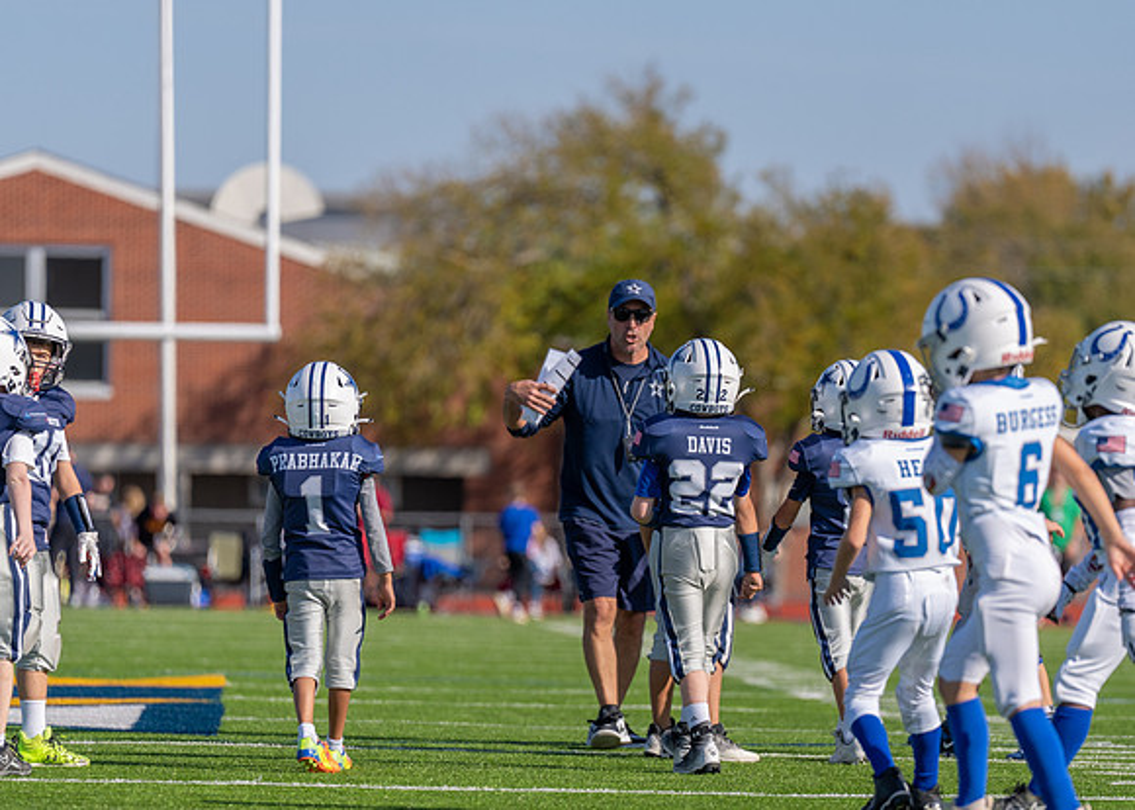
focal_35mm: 283
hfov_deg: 7.1
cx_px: 669
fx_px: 9111
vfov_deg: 5.1
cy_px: 526
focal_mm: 200
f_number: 3.2
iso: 160
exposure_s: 1/3200
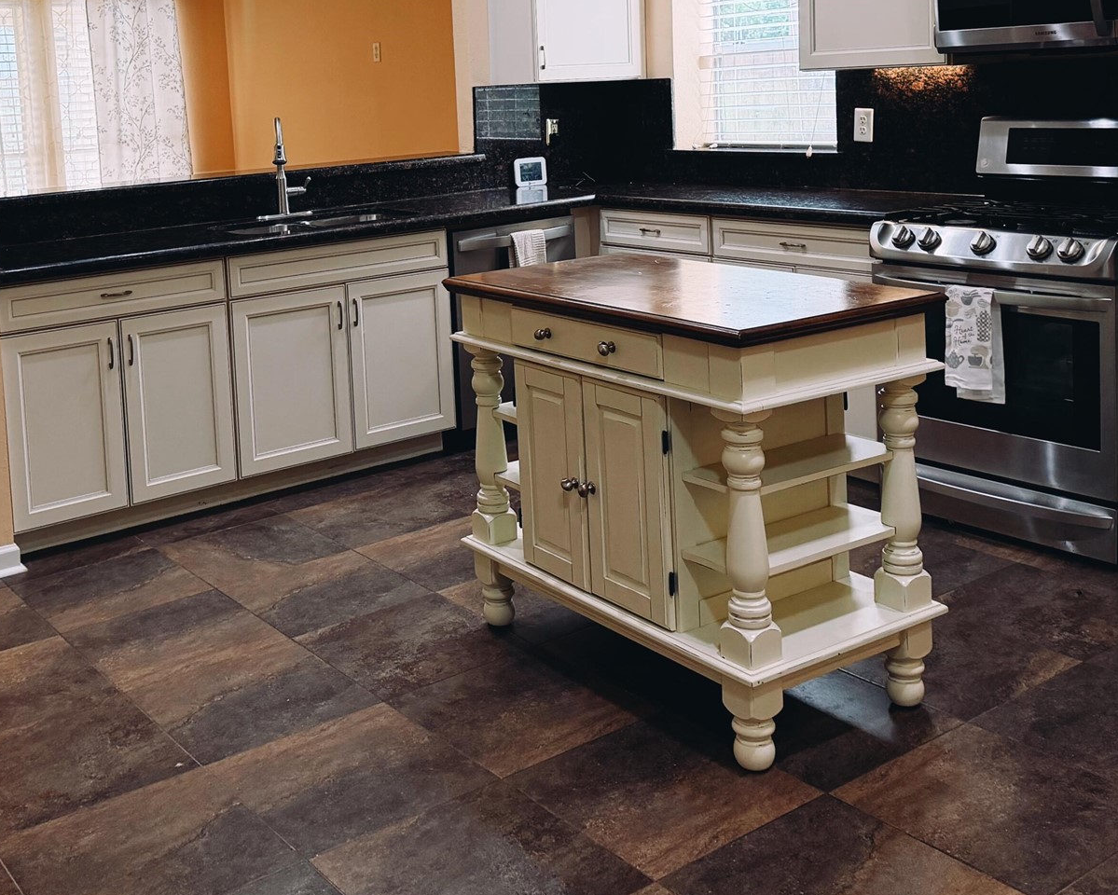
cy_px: 192
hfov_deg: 45.5
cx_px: 435
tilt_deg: -5.4
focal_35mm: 40
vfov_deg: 36.2
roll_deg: +3.0
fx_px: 1324
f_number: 1.78
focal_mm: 6.76
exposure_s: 1/168
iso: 200
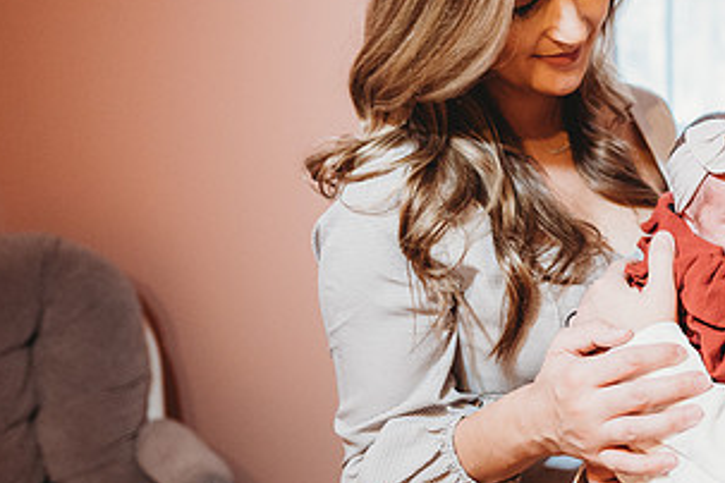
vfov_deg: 29.1
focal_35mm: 46
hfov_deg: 39.1
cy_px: 178
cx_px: 680
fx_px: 926
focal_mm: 24
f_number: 1.8
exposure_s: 1/160
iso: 1600
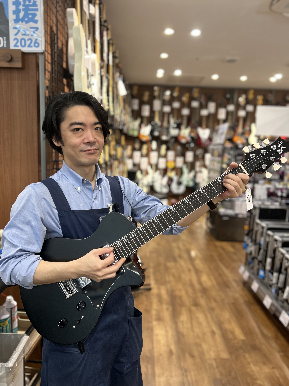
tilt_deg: -7.7
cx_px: 144
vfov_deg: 67.3
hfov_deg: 53.1
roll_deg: -2.7
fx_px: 289
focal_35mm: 26
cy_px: 193
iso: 125
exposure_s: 1/98
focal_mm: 5.7
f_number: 1.5
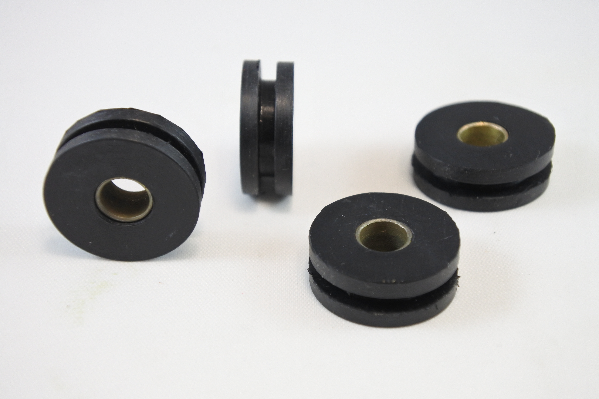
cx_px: 300
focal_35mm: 63
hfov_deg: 31.9
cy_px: 200
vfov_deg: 21.6
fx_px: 1048
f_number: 5
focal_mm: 23.6
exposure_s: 1/125
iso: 560
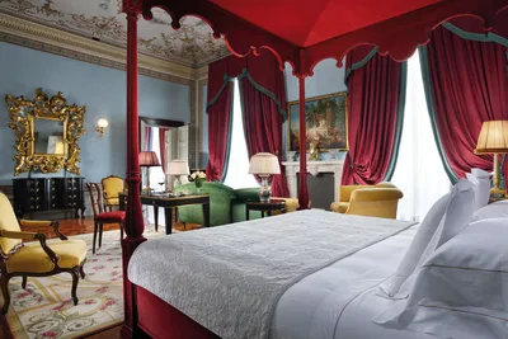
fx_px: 296
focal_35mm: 21
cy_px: 170
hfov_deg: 81.2
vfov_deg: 59.5
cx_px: 254
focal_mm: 21
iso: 200
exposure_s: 1/250
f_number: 13
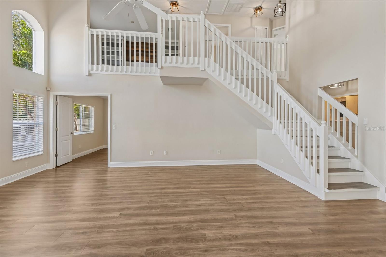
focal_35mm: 16
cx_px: 193
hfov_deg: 96.7
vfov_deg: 73.7
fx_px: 172
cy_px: 128
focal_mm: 16
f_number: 8
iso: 400
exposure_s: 1/25
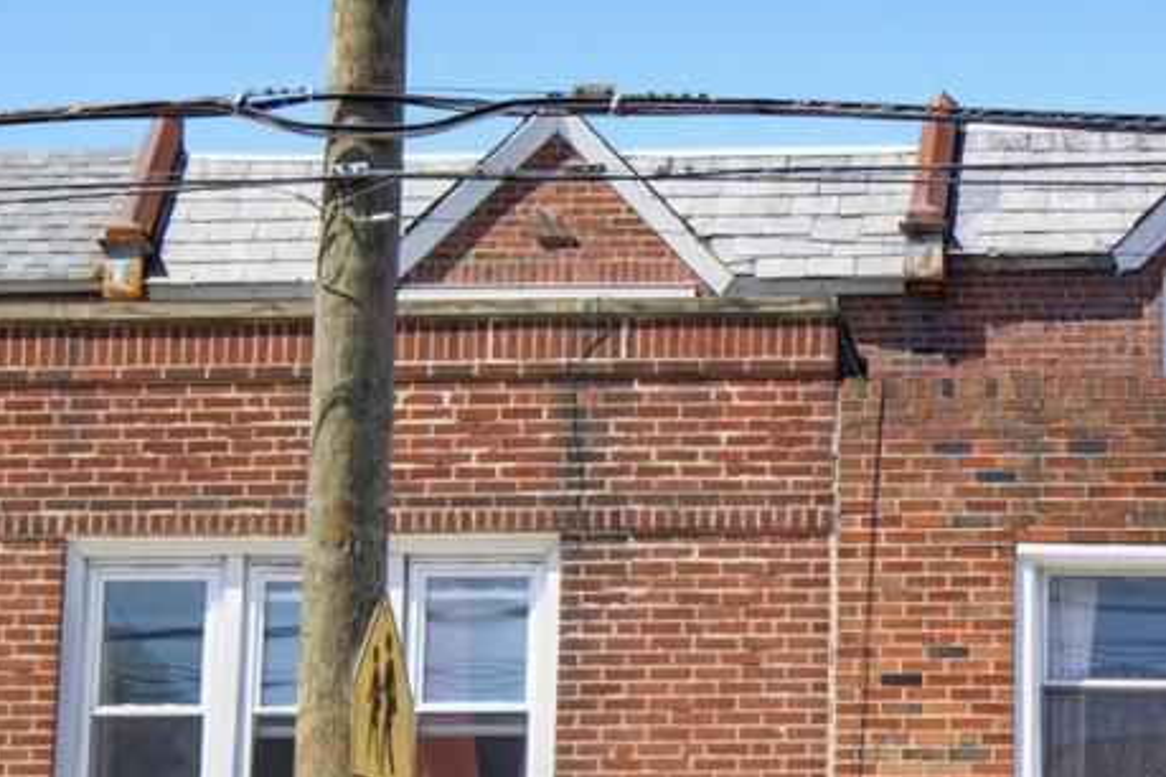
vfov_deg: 12.0
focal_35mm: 113
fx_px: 3660
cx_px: 1247
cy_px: 706
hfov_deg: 17.5
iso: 250
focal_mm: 24
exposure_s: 1/140
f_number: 8
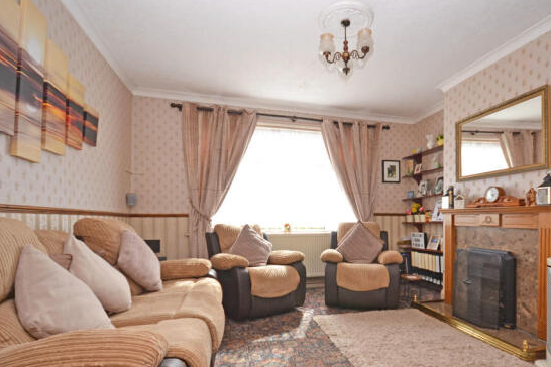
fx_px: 275
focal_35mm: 18
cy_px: 215
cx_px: 304
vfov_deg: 66.9
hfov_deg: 89.7
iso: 400
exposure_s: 1/100
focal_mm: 10
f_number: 5.6
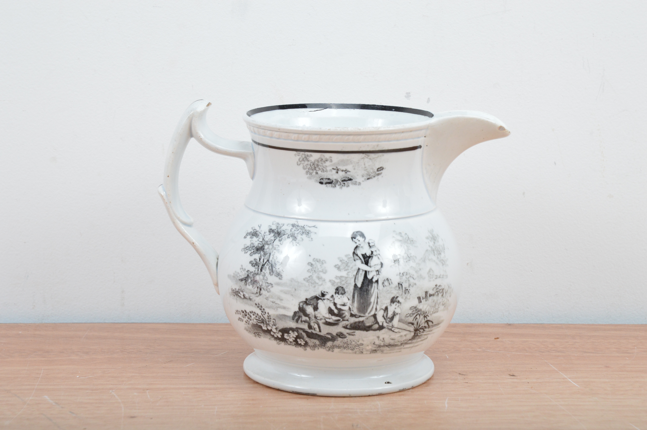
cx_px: 324
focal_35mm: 105
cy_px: 215
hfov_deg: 19.5
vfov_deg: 13.0
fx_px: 1885
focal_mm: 70
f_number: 11
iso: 800
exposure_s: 1/200
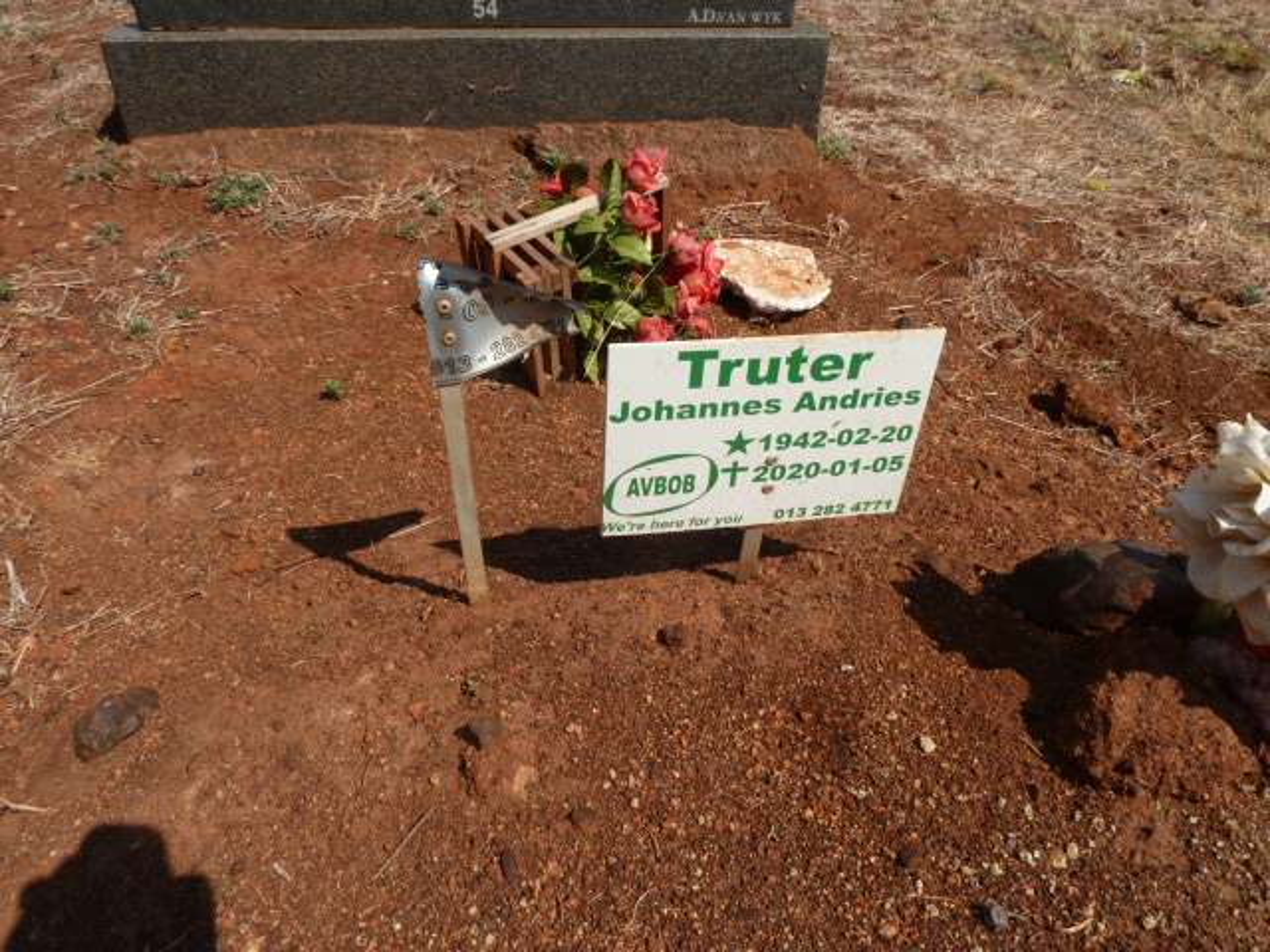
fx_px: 917
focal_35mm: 25
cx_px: 635
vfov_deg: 54.9
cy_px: 476
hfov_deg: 69.4
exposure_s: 1/400
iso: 80
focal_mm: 4.1
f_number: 5
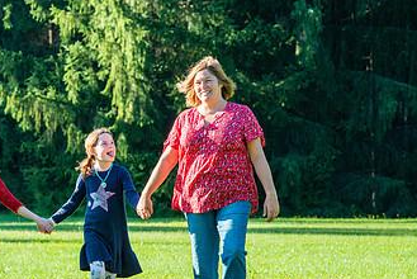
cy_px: 174
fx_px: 3165
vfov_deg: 5.0
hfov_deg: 7.5
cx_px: 65
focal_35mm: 273
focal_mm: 155
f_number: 8
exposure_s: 1/250
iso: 200
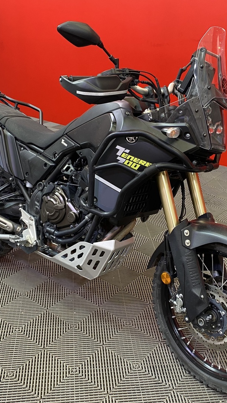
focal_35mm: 38
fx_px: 406
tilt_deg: -24.9
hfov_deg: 31.2
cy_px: 201
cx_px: 118
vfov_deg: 52.8
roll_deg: -2.6
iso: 125
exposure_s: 1/50
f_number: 1.8
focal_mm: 4.25
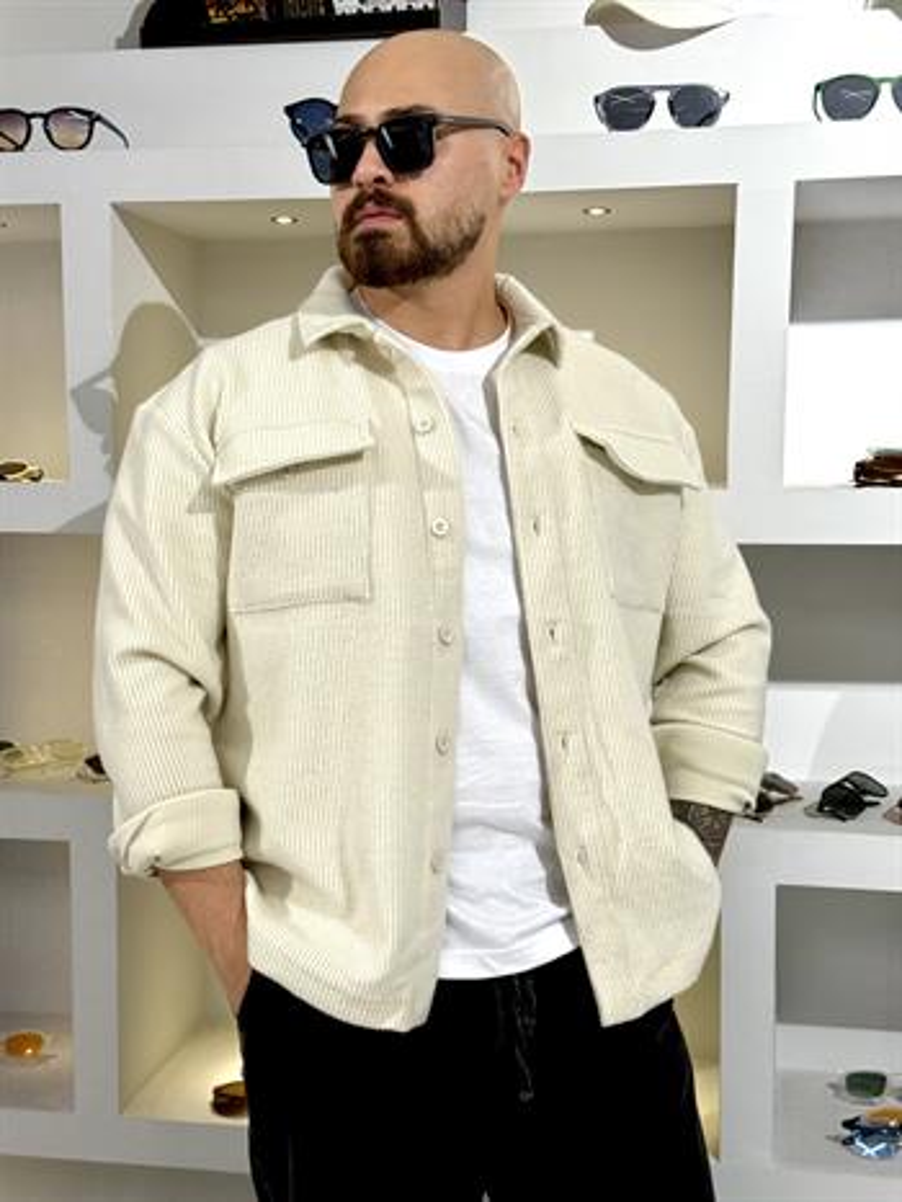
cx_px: 451
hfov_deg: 30.3
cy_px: 601
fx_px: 1666
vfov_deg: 39.6
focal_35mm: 48
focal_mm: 6.76
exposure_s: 1/100
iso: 64
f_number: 1.78
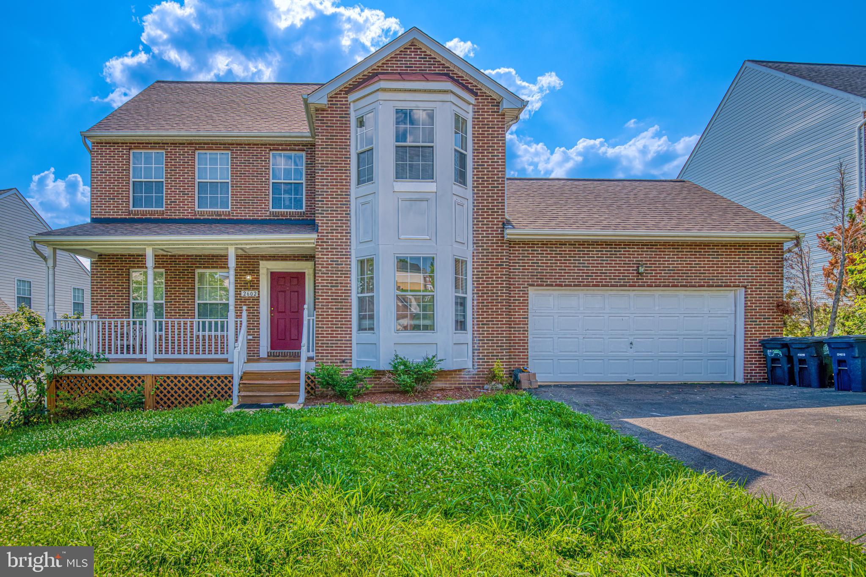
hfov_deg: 86.9
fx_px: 457
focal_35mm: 19
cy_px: 288
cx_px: 433
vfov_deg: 64.5
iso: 800
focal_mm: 19
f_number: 8
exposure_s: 1/2000
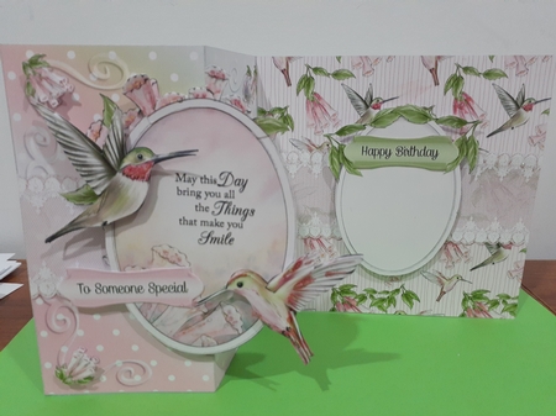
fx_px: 433
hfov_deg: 65.4
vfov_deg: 51.3
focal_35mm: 27
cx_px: 278
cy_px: 208
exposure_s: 1/50
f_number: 1.9
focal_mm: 3.6
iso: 320
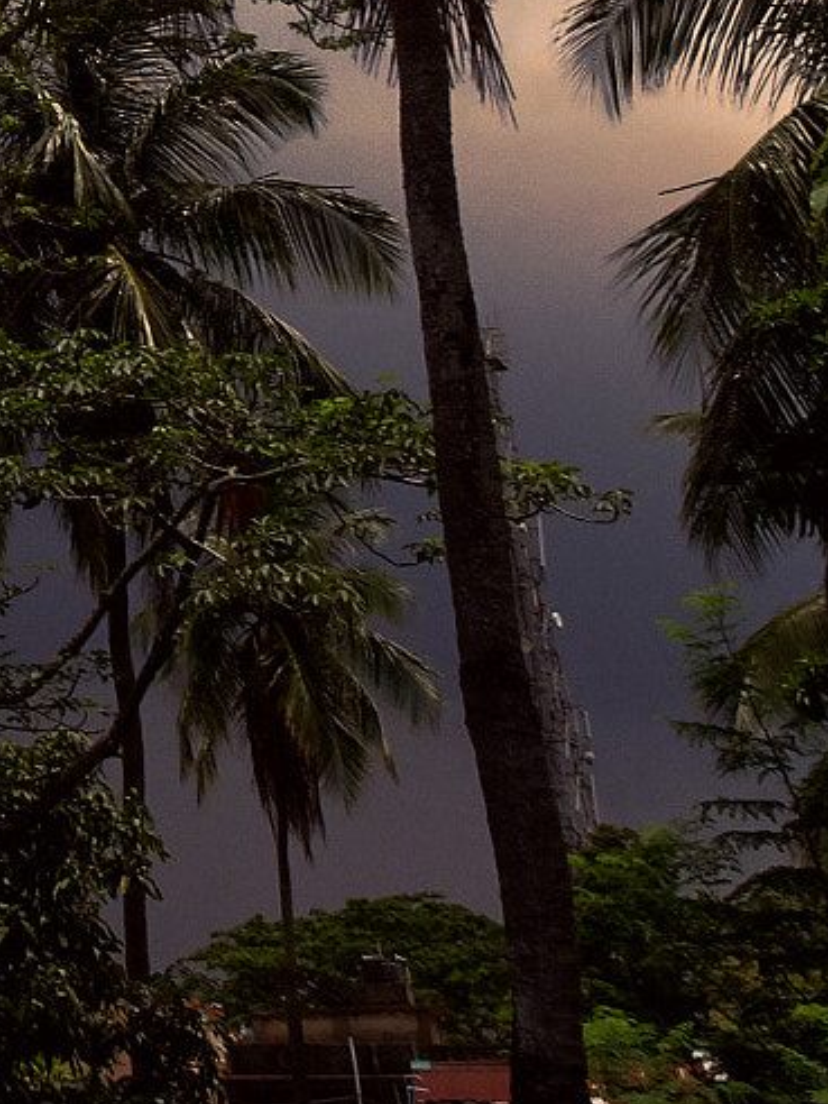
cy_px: -157
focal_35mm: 78
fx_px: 2488
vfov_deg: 23.3
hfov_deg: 16.8
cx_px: -482
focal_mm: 4.1
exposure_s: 1/2000
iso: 80
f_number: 3.5
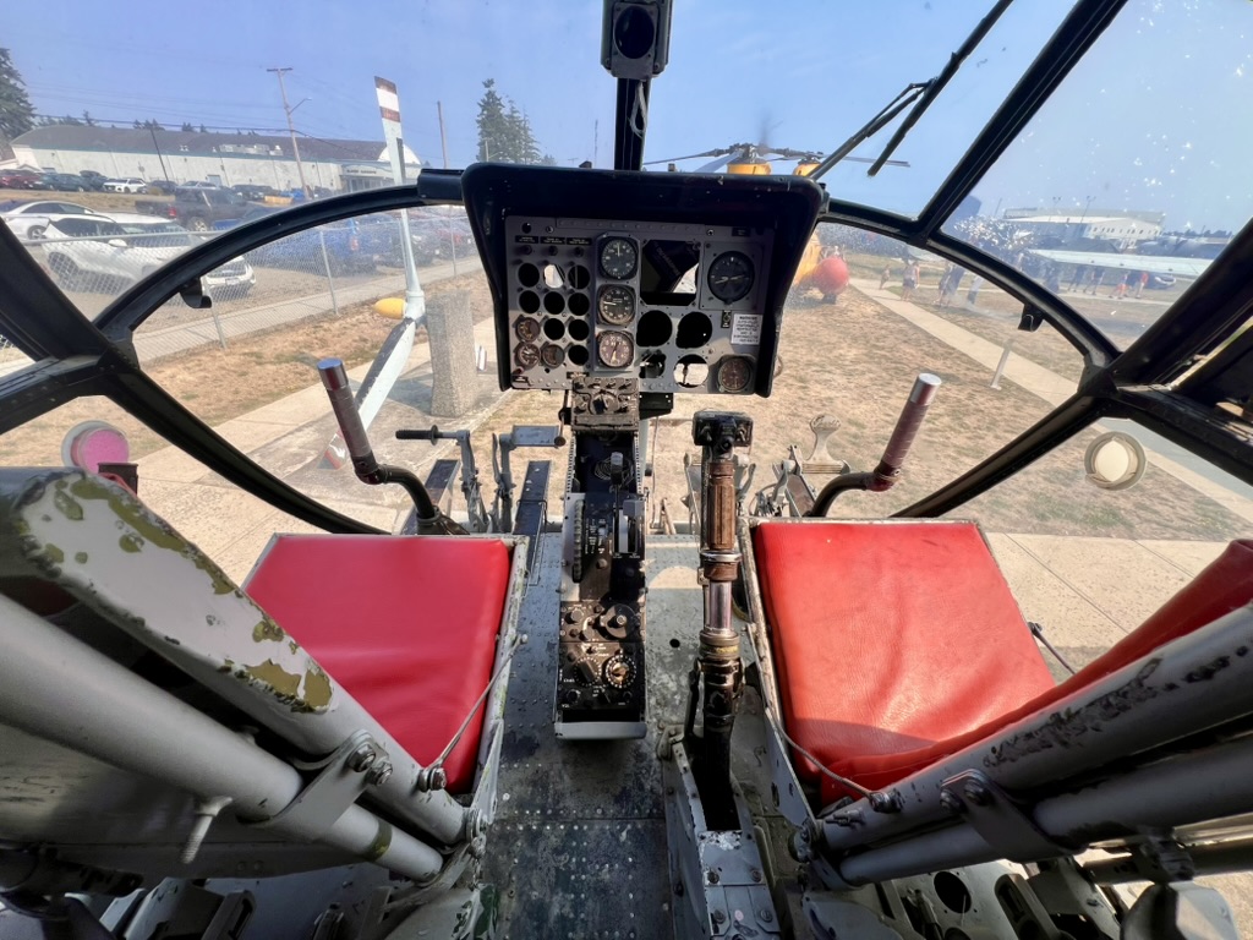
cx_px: 626
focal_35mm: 13
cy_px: 470
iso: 32
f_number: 1.8
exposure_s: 1/752
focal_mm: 1.57
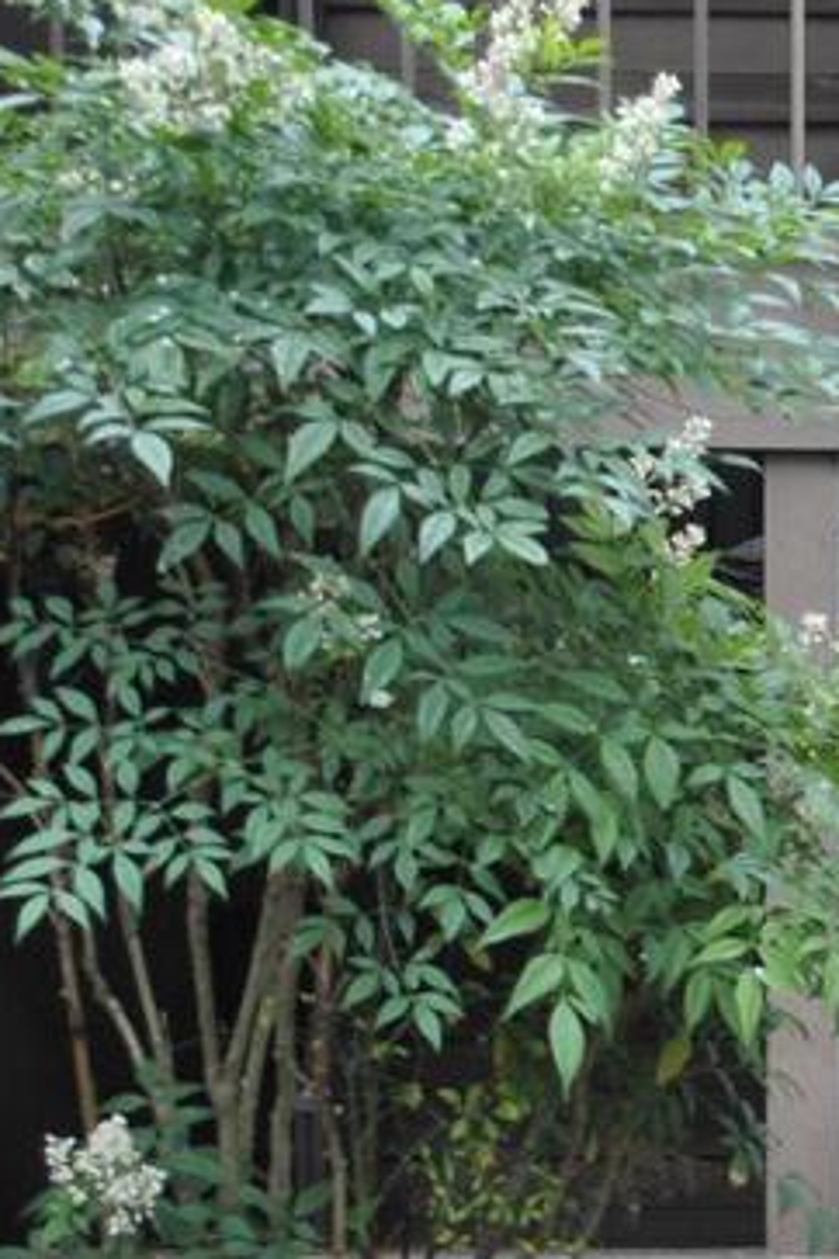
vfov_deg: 14.3
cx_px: 1432
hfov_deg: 9.2
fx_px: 4999
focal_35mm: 143
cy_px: 824
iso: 200
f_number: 4
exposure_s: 1/40
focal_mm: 24
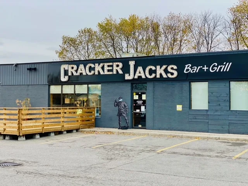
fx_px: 373
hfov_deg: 36.8
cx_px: 124
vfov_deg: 28.0
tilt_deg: +1.0
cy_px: 93
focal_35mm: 52
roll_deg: -1.1
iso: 20
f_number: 2
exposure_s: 1/424
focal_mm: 6
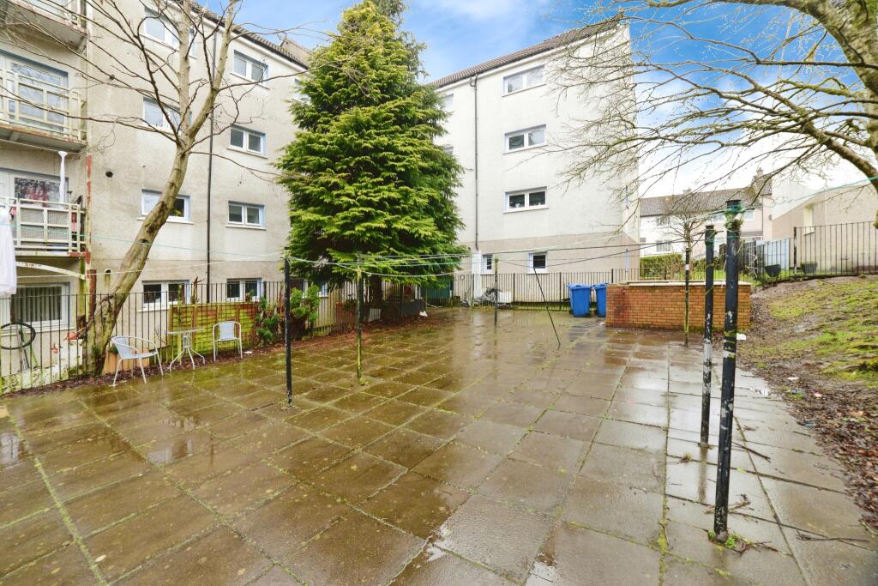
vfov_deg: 81.2
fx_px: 341
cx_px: 439
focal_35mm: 14
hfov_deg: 104.2
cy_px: 293
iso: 1000
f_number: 8
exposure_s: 1/125
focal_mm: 14
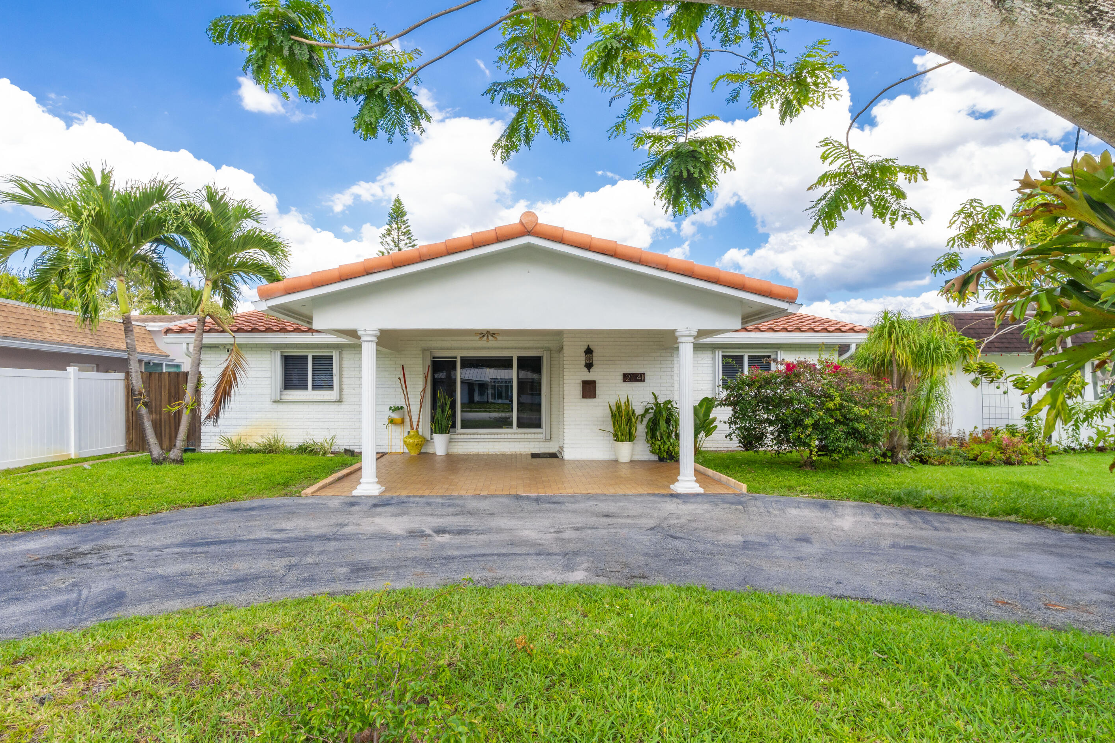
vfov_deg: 68.7
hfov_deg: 91.4
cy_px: 392
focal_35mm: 18
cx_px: 528
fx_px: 543
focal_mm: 11
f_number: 9
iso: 200
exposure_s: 1/125
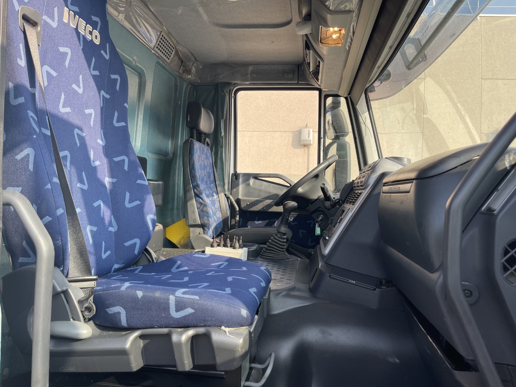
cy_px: 194
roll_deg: -1.5
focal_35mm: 25
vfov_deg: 54.9
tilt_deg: +1.3
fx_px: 373
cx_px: 258
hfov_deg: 69.4
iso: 32
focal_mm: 5.1
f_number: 1.6
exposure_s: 1/581
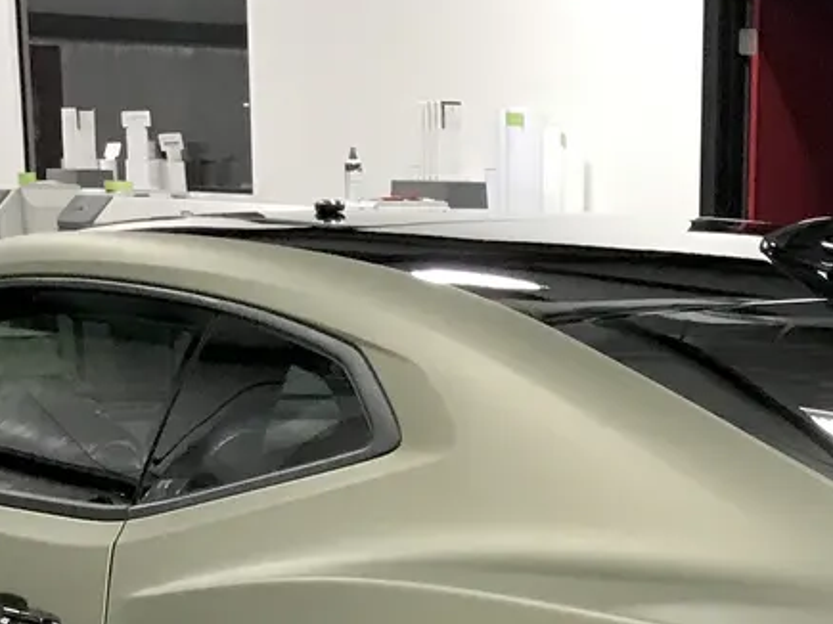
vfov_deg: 13.4
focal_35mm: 103
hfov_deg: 19.0
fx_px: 2478
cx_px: 611
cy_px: 978
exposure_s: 1/30
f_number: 1.8
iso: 32
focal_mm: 3.99
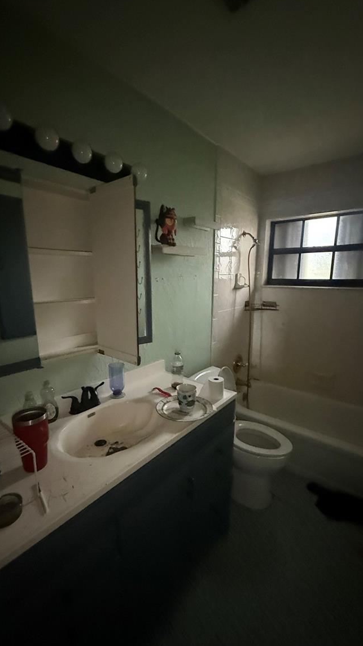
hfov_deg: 67.0
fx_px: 274
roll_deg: -0.7
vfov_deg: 99.4
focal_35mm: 16
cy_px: 331
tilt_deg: -10.8
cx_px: 179
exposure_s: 1/33
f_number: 2.2
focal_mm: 2.22
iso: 1600
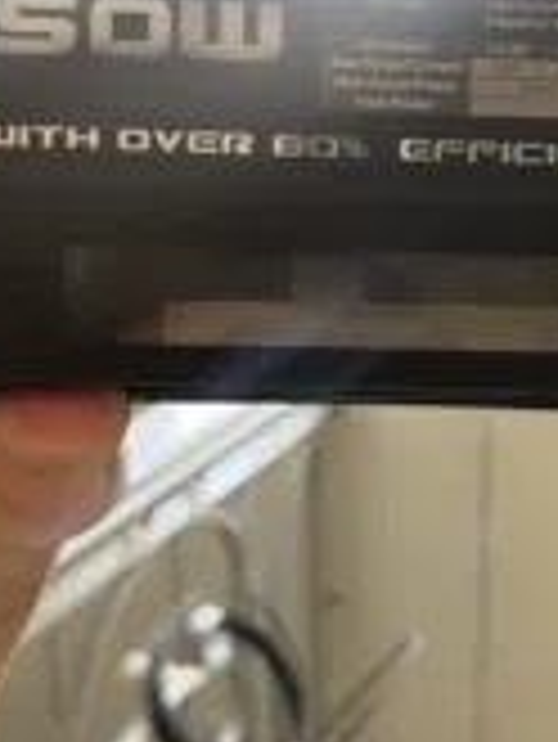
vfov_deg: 30.7
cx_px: 468
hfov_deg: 22.9
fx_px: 1352
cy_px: 355
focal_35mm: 63
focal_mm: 5.1
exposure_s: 1/60
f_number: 1.6
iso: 250
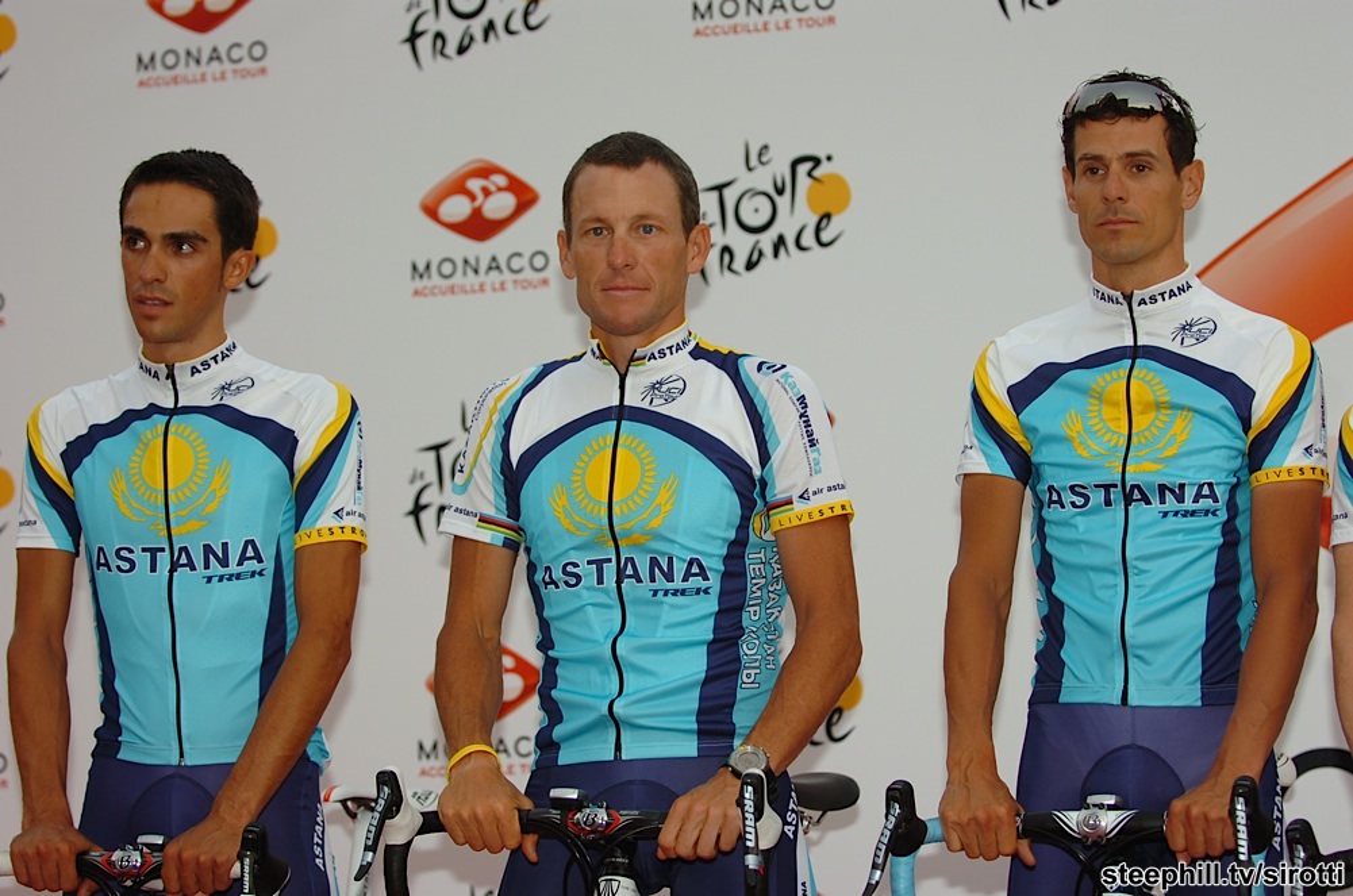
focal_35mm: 105
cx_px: 676
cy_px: 448
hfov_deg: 19.5
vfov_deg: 13.0
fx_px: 3938
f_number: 2.8
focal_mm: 70
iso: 200
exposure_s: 1/250
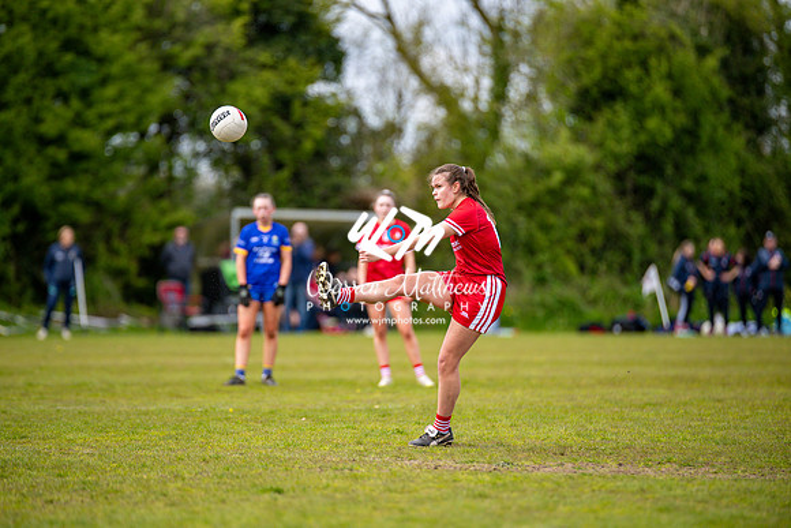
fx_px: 6593
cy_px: 264
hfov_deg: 6.9
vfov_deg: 4.6
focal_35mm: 300
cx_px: 396
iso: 450
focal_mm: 300
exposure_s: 1/4000
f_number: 2.8
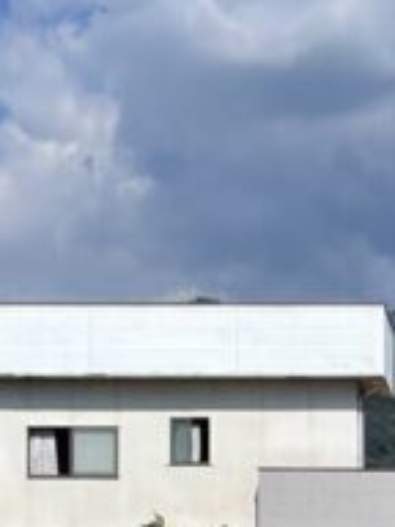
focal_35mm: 139
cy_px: 678
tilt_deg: +0.9
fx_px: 2115
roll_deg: -0.3
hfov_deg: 10.5
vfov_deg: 13.7
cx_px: 439
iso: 32
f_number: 1.6
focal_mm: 4.2
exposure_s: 1/4831
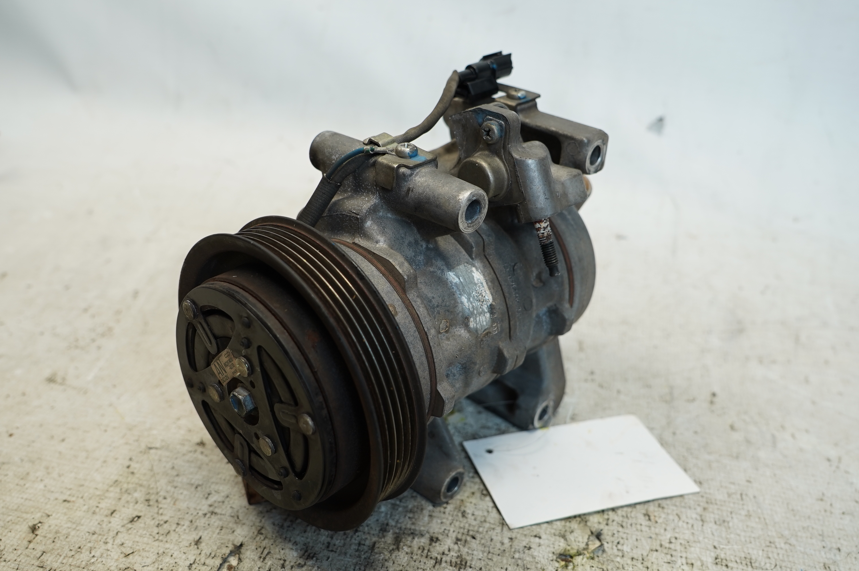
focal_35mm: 31
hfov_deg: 60.3
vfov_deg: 42.3
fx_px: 739
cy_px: 286
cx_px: 430
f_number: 4
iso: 250
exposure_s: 1/60
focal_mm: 21
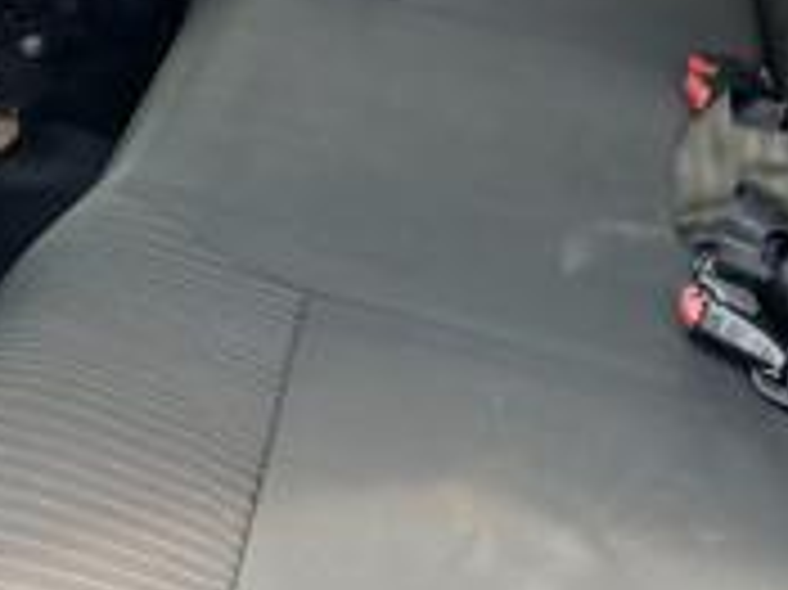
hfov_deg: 20.6
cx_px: 545
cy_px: -108
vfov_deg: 15.0
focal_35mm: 95
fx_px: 2161
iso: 80
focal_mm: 3.98
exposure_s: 1/60
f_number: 1.8
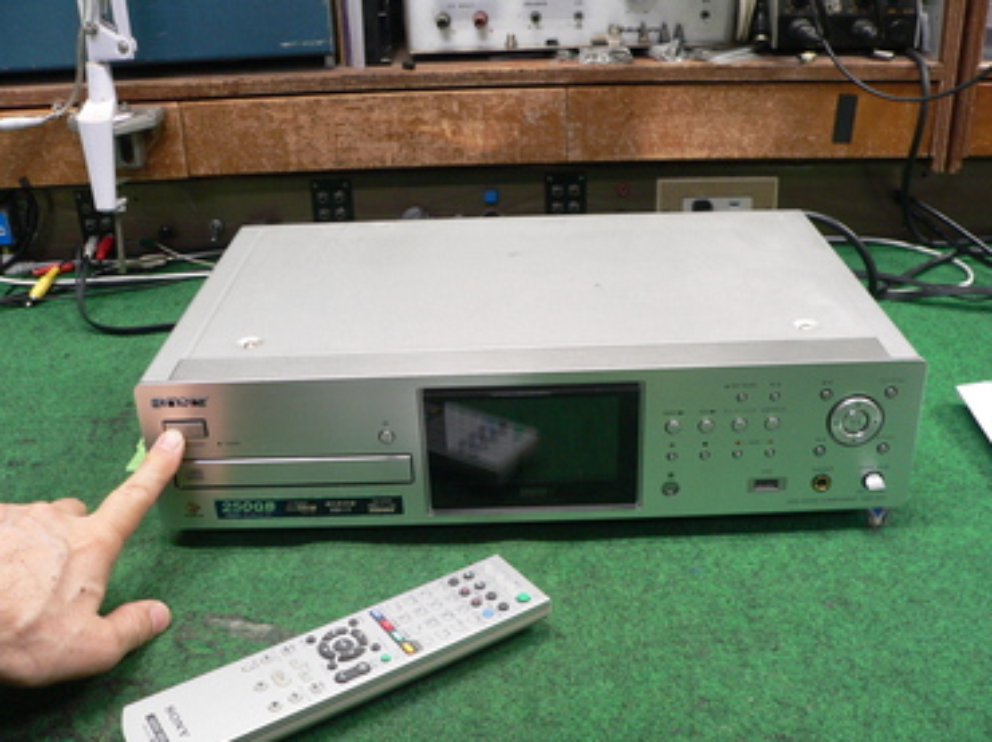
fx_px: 1060
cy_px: 368
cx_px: 499
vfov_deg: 38.6
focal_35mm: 37
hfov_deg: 50.2
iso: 200
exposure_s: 1/15
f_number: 2.8
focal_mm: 6
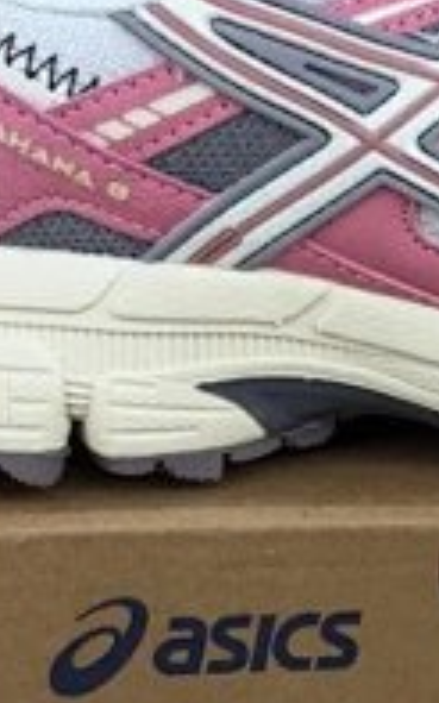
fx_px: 2050
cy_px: 371
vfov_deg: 19.5
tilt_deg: -20.5
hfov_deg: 11.8
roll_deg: +0.6
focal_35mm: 107
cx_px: 589
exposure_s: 1/390
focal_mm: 3.3
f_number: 2.4
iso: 25
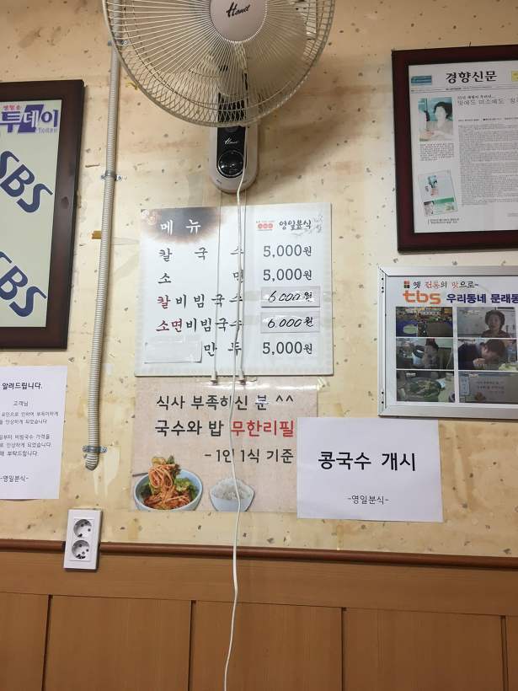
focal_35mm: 29
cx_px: 259
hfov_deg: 48.2
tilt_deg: +10.4
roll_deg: -1.0
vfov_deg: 61.7
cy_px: 346
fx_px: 579
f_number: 2.2
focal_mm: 4.15
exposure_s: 1/30
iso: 64
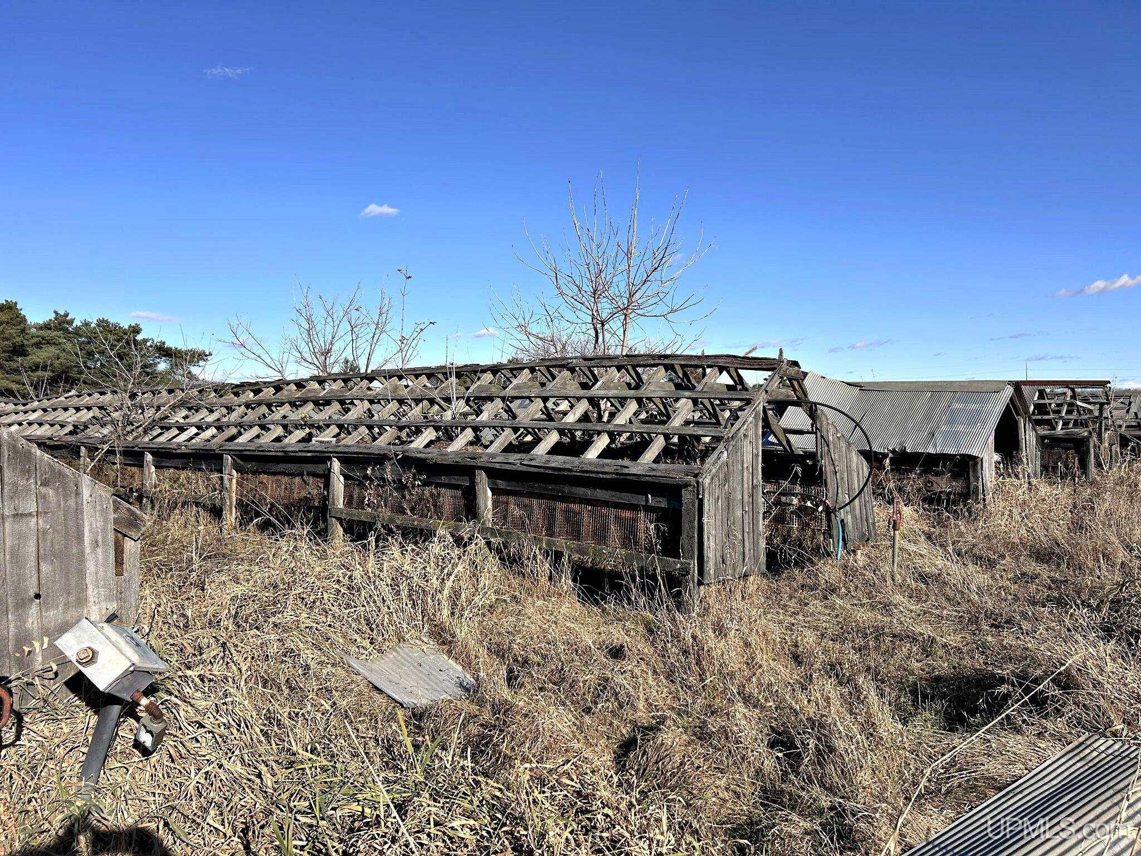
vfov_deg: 53.1
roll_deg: +2.1
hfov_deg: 67.3
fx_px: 857
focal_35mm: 26
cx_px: 570
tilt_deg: +0.4
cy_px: 428
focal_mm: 5.7
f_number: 1.5
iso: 50
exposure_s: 1/5076
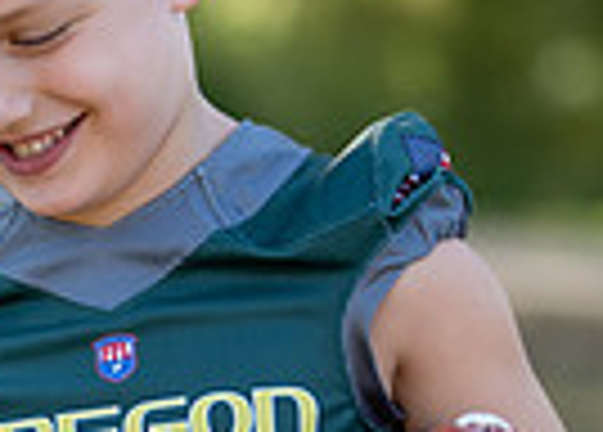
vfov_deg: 6.4
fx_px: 3874
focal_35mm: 226
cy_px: 360
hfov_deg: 8.9
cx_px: 158
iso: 100
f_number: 1.2
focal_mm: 50
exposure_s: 1/1250
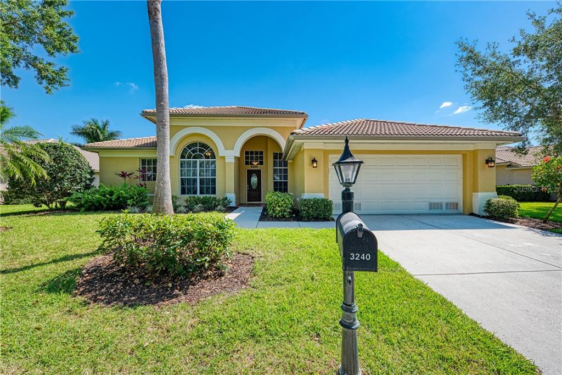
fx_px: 234
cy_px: 188
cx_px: 281
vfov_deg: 77.3
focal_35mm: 15
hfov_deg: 100.4
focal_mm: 15
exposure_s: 1/200
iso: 320
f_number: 7.1
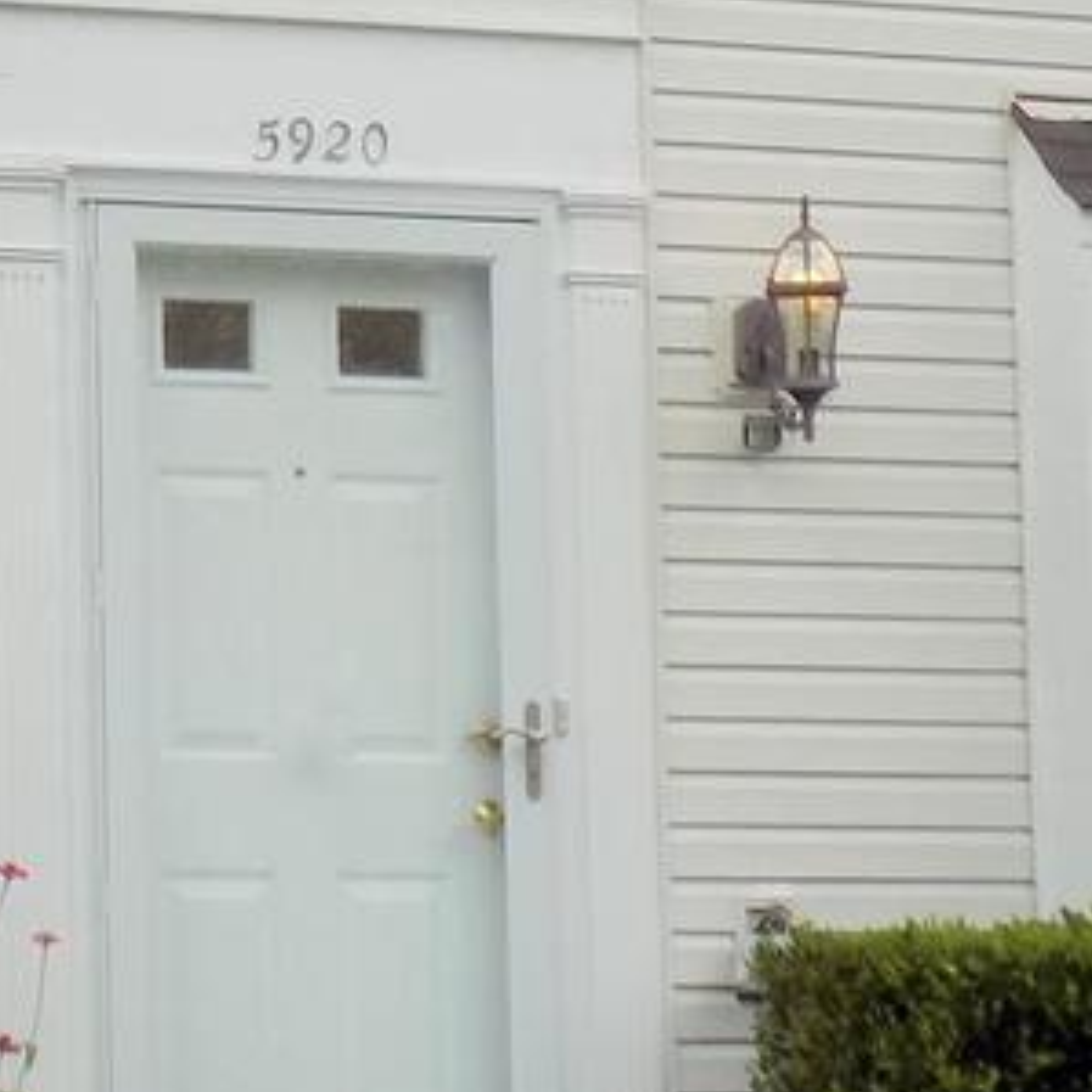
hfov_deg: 11.8
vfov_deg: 12.0
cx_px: -248
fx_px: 5175
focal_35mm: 145
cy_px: 316
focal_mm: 6.1
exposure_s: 1/500
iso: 80
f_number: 3.4
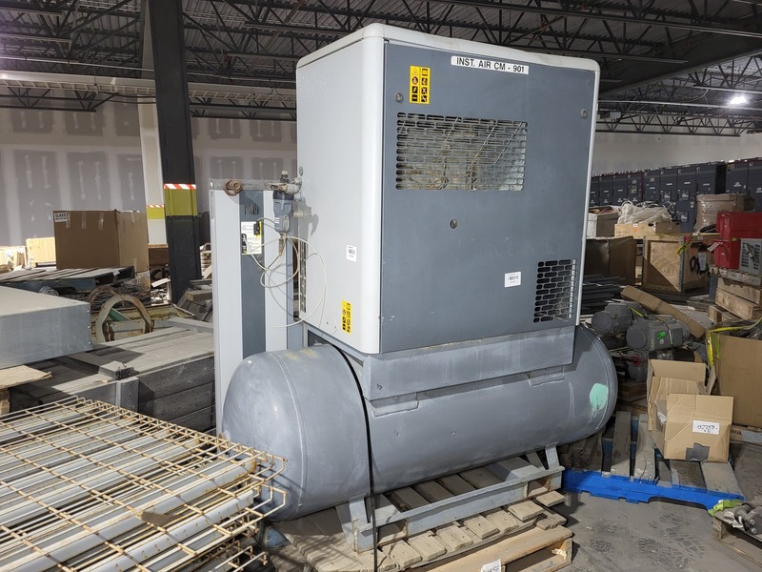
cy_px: 286
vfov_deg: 53.1
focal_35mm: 26
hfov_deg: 67.3
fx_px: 572
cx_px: 381
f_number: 1.8
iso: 250
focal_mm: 5.4
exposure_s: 1/40
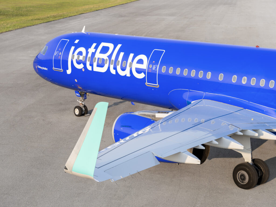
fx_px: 630
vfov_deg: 18.7
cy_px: 104
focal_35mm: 79
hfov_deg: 24.7
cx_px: 138
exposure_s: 1/125
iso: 100
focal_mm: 100
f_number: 6.4
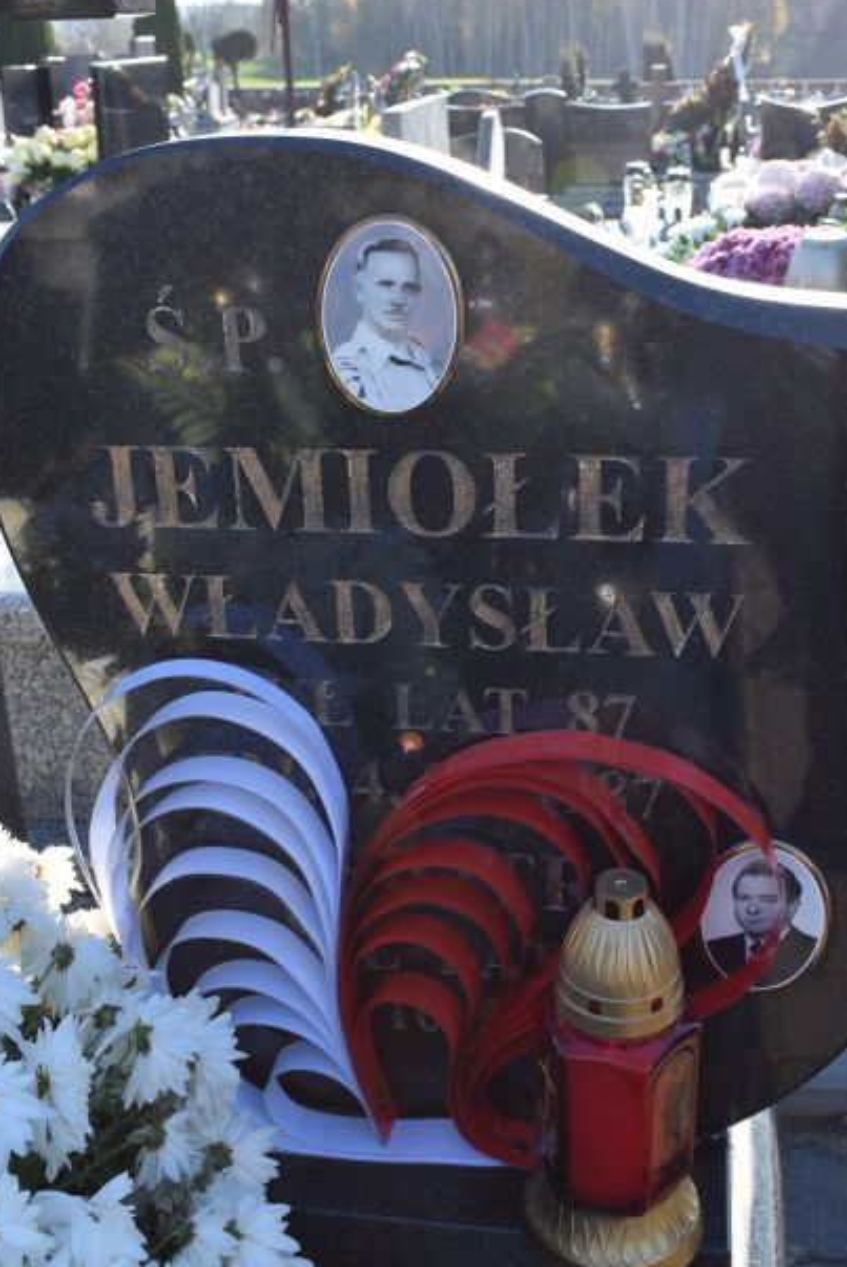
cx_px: 459
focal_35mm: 42
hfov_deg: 31.9
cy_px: 595
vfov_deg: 46.3
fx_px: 1480
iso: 320
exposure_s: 1/250
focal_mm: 22
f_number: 8
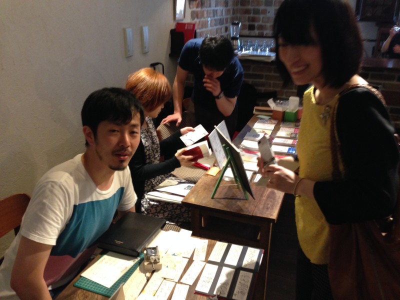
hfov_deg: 55.4
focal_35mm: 33
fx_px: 381
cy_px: 150
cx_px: 200
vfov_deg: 42.9
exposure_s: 1/20
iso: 250
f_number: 2.4
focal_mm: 4.12
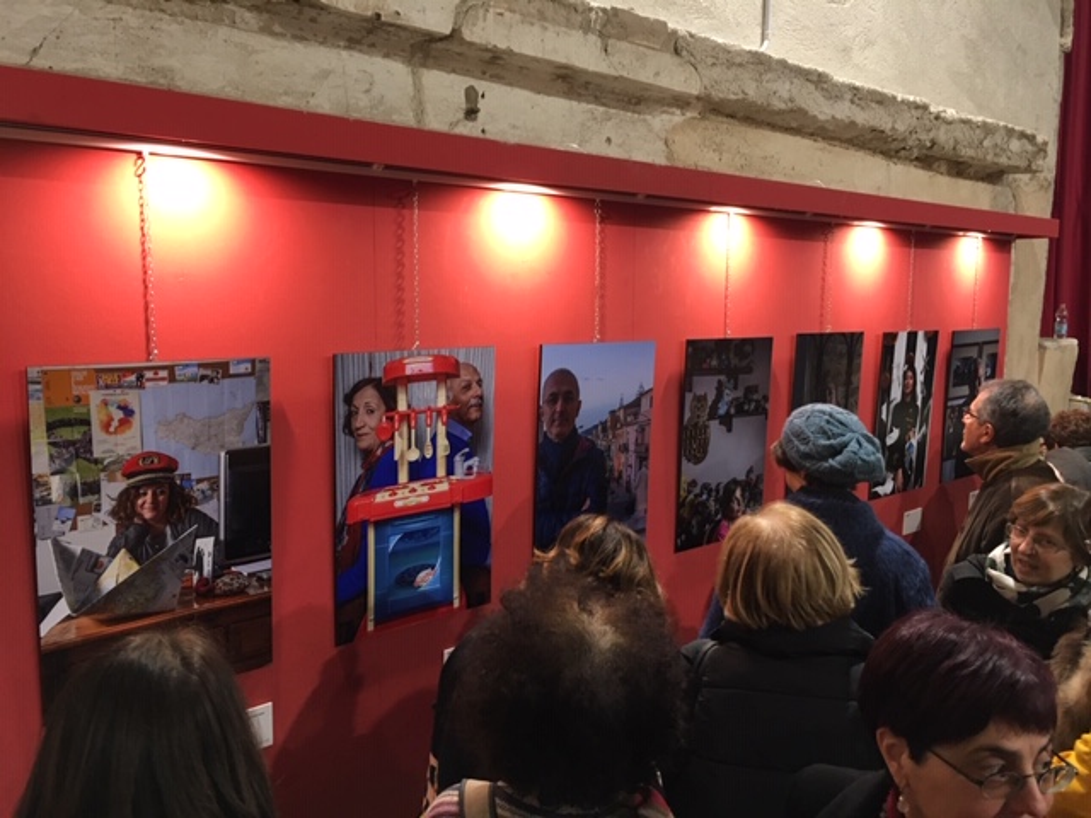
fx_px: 914
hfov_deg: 61.7
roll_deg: -1.0
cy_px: 409
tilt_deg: -7.3
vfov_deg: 48.2
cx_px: 546
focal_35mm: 29
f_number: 2.2
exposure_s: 1/33
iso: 160
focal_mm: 4.15
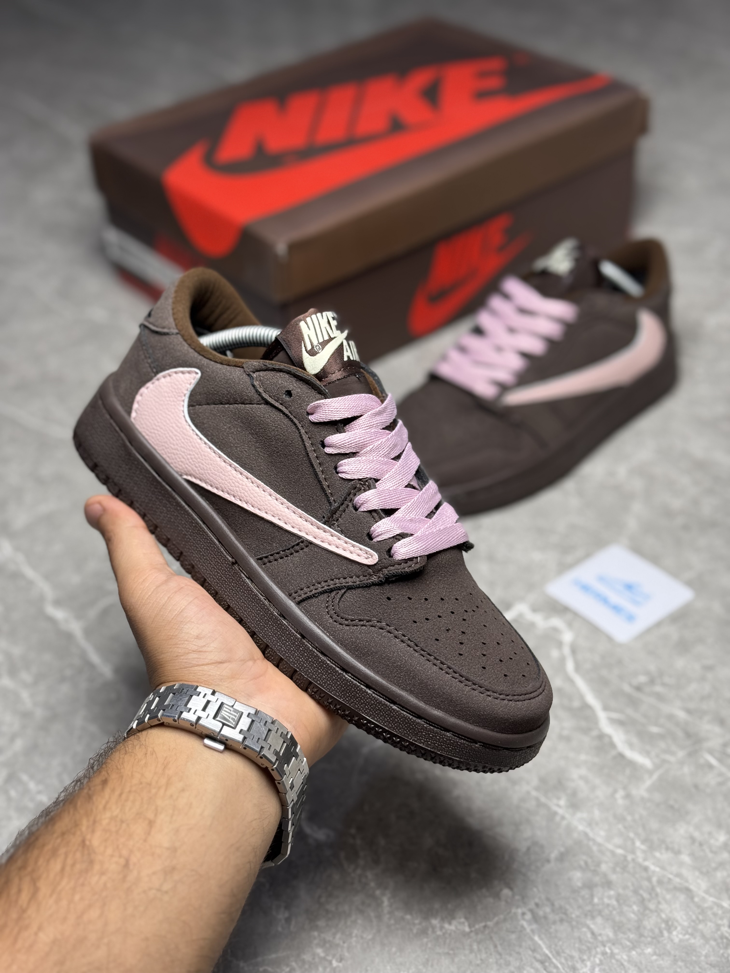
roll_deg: +3.8
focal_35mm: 48
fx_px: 1350
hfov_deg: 30.3
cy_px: 486
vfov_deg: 39.7
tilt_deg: -37.9
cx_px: 365
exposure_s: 1/209
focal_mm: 6.76
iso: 50
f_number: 1.78
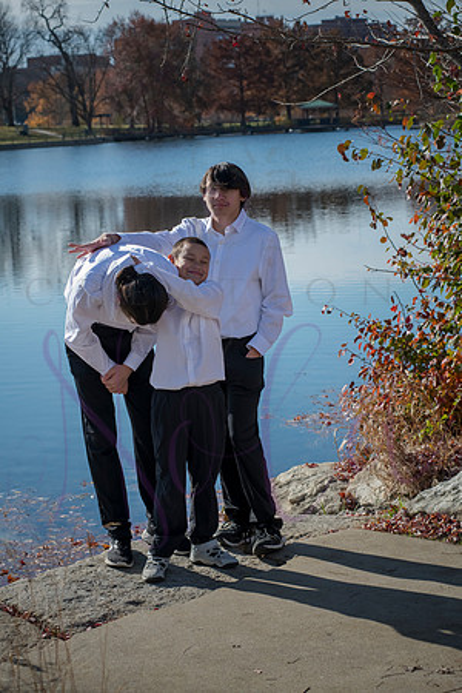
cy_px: 346
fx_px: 1540
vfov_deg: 25.4
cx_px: 231
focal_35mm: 80
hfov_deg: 17.1
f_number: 8
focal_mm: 80
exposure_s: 1/800
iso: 400
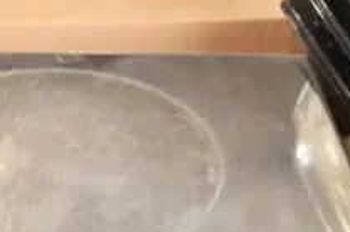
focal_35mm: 97
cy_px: 312
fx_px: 942
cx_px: 54
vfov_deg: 13.5
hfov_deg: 20.7
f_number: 3.8
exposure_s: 1/40
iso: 200
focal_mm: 22
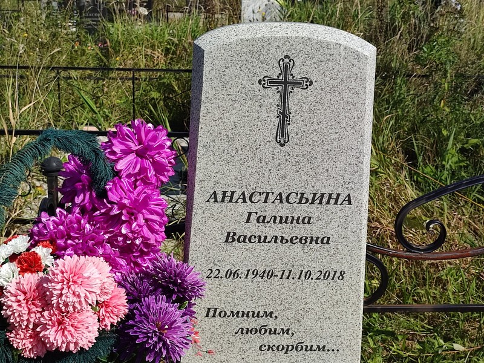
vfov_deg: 54.9
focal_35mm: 25
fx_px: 350
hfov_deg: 69.4
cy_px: 182
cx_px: 242
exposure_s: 1/887
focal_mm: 6.04
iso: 50
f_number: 1.9
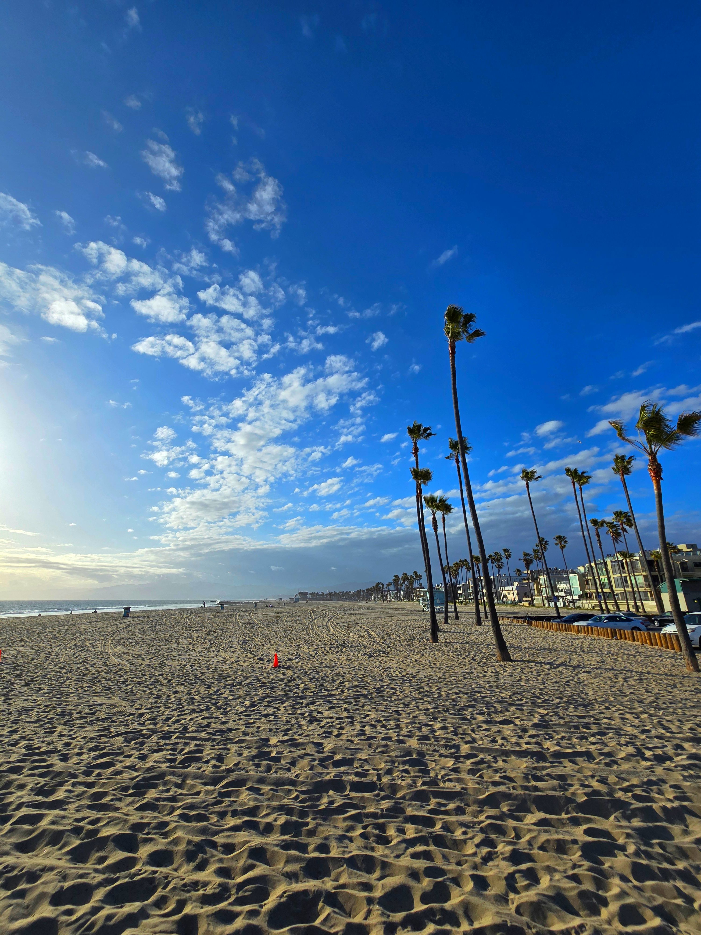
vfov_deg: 106.2
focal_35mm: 13
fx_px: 351
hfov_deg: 89.9
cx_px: 350
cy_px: 468
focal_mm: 2.2
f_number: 2.2
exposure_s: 1/3809
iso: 50
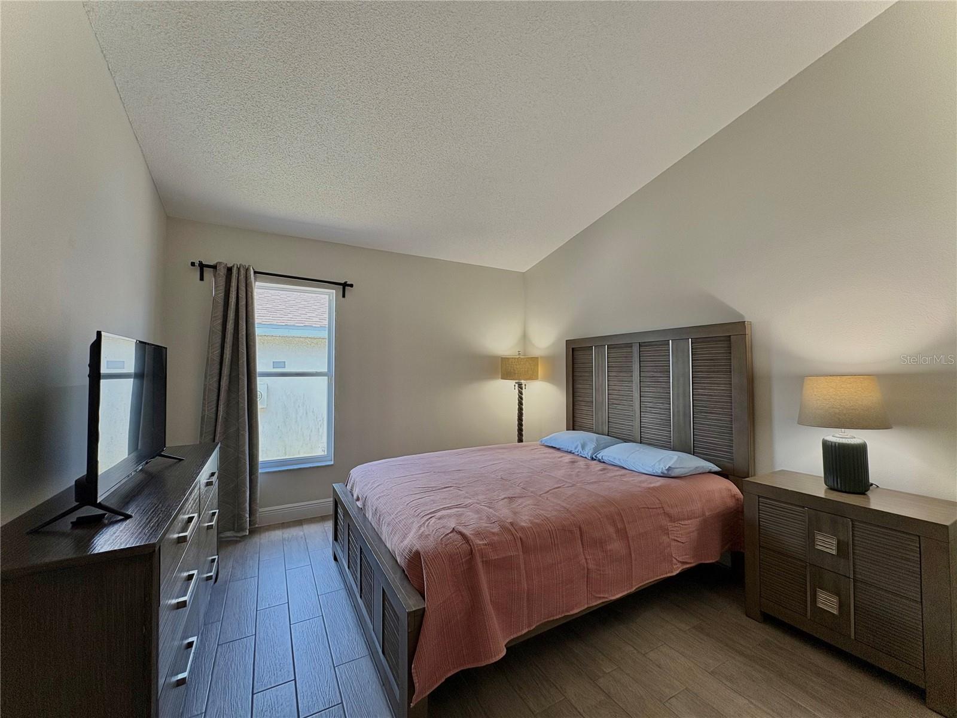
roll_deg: +0.5
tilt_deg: +1.6
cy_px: 359
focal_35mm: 14
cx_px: 478
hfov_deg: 102.1
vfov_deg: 85.7
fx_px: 387
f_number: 2.2
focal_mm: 2.22
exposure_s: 1/126
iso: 100
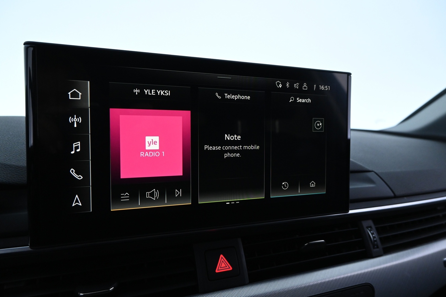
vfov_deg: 53.1
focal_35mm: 24
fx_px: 297
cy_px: 148
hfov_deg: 73.7
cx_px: 223
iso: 2000
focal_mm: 16
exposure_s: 1/25
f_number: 4.5
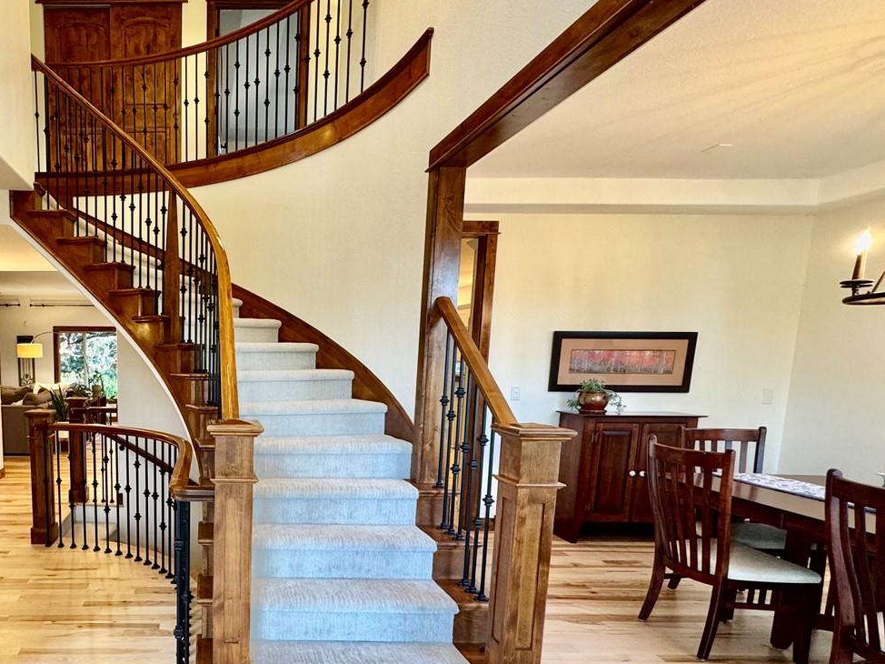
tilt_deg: -7.2
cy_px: 436
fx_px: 588
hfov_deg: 67.9
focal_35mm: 23
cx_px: 194
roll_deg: -0.6
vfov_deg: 57.7
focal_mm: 2.22
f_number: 2.2
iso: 200
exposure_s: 1/60
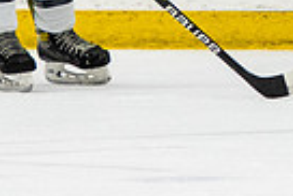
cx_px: 410
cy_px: -243
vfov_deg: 0.9
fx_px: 12710
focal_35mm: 1560
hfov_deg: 1.3
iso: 1600
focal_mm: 165
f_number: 2.8
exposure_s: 1/640
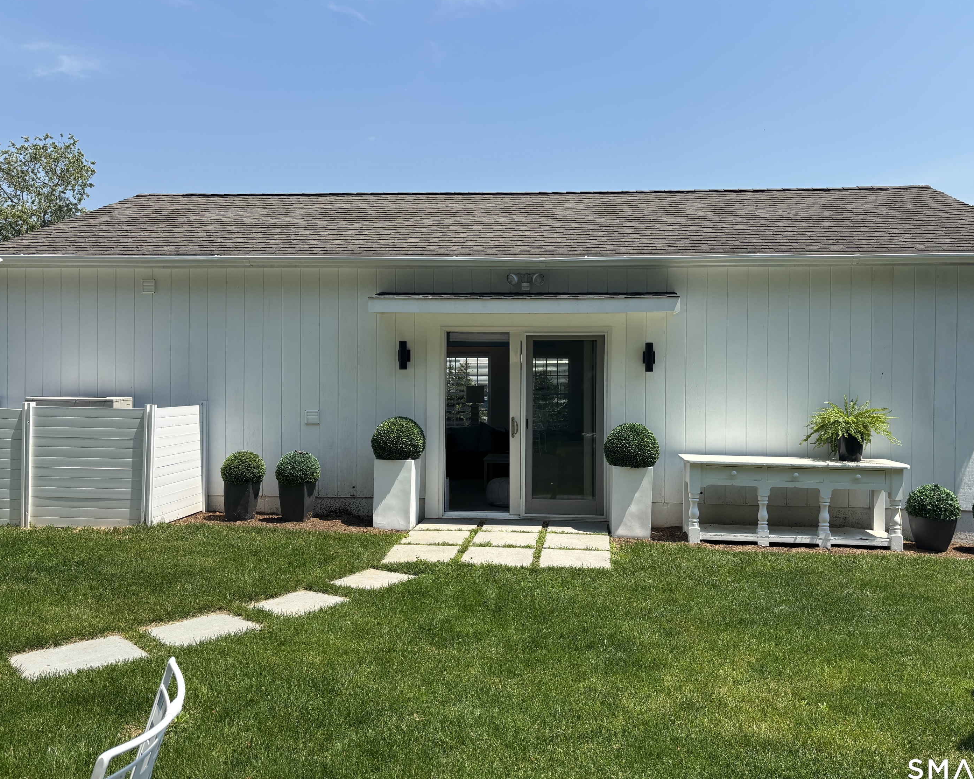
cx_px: 530
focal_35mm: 28
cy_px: 384
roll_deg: -1.0
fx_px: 807
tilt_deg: -0.5
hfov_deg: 62.1
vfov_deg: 51.5
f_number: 1.6
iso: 50
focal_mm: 5.96
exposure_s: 1/2639
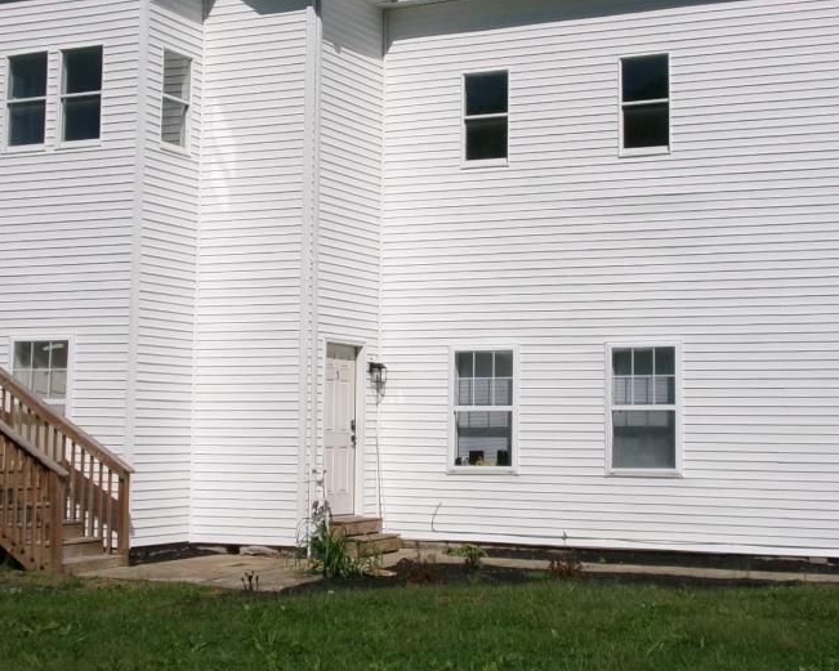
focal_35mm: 63
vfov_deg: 24.1
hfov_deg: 30.0
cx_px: 487
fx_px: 1565
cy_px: 222
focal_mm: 5.1
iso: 100
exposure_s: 1/400
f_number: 10.8
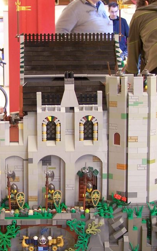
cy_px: 131
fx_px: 595
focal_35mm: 87
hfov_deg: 14.8
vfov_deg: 23.8
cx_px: 11
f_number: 3
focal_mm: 8.5
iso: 80
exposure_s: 1/2
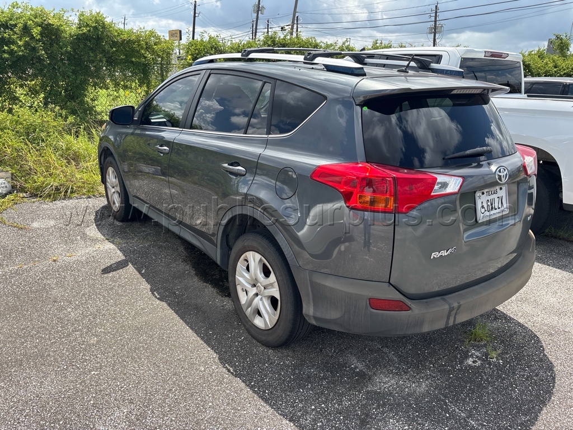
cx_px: 286
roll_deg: -1.1
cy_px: 215
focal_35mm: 26
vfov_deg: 53.1
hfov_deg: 67.3
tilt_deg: -17.8
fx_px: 430
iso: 50
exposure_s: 1/2075
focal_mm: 5.96
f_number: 1.6
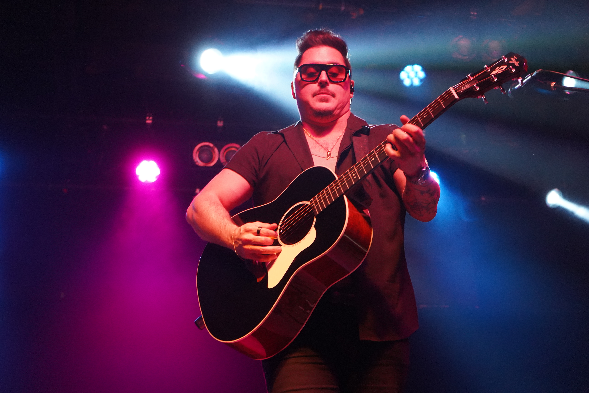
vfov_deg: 23.8
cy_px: 196
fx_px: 933
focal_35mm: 57
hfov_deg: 35.1
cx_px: 294
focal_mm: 57
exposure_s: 1/160
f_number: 5
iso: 8000
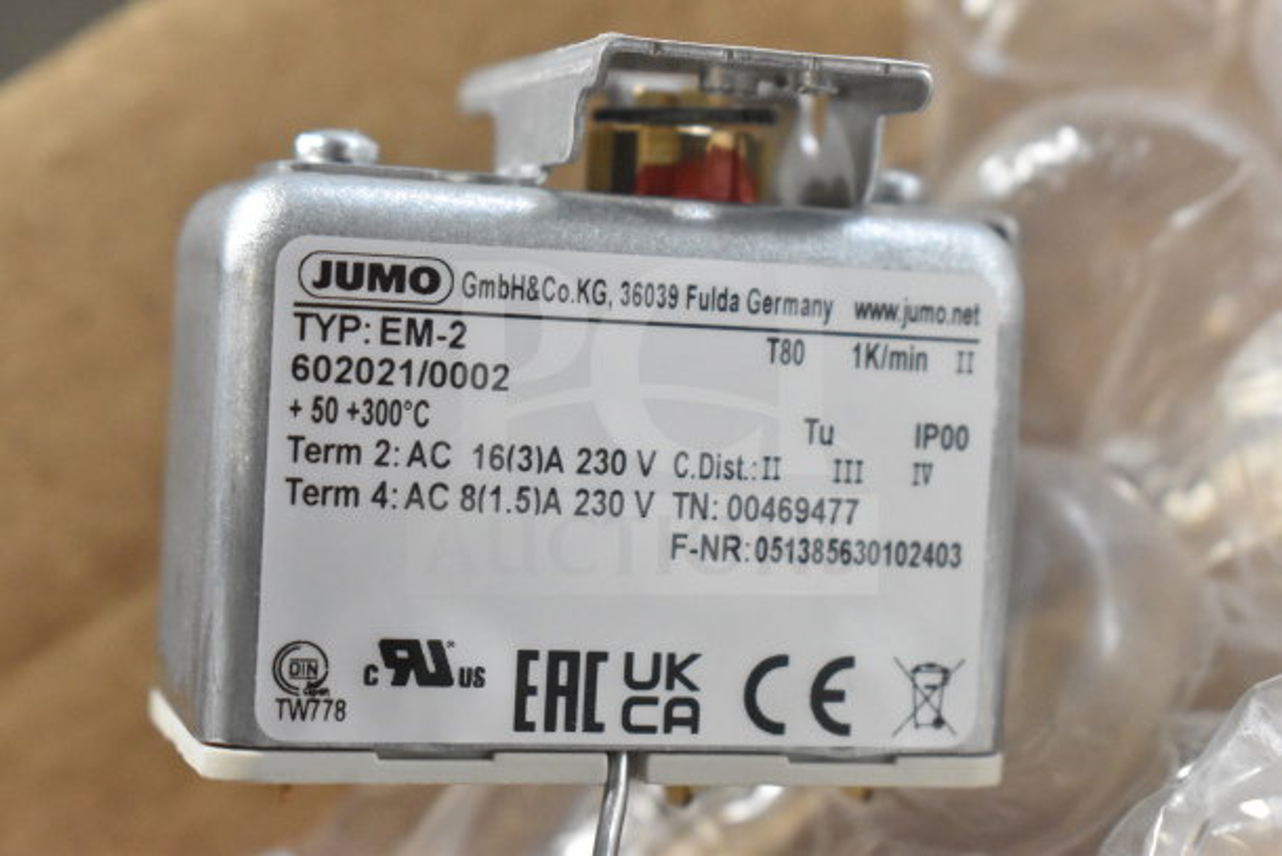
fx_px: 2938
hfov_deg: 24.6
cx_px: 641
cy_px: 428
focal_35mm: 82
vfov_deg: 16.6
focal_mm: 55
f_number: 8
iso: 6400
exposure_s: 1/250
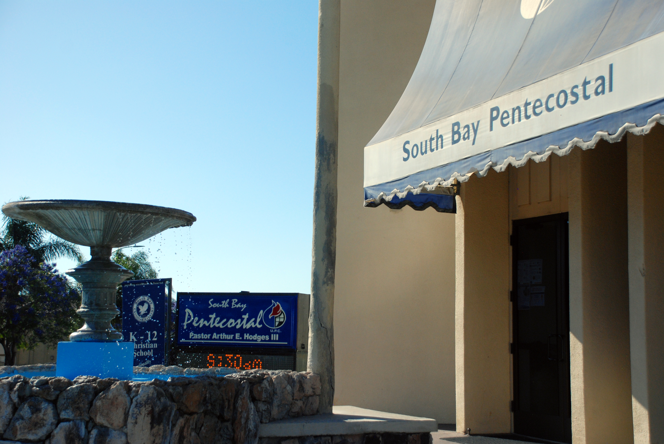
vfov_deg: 23.8
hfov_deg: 35.0
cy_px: 222
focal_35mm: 57
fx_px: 1053
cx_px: 332
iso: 400
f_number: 4.5
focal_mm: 38
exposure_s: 1/2500
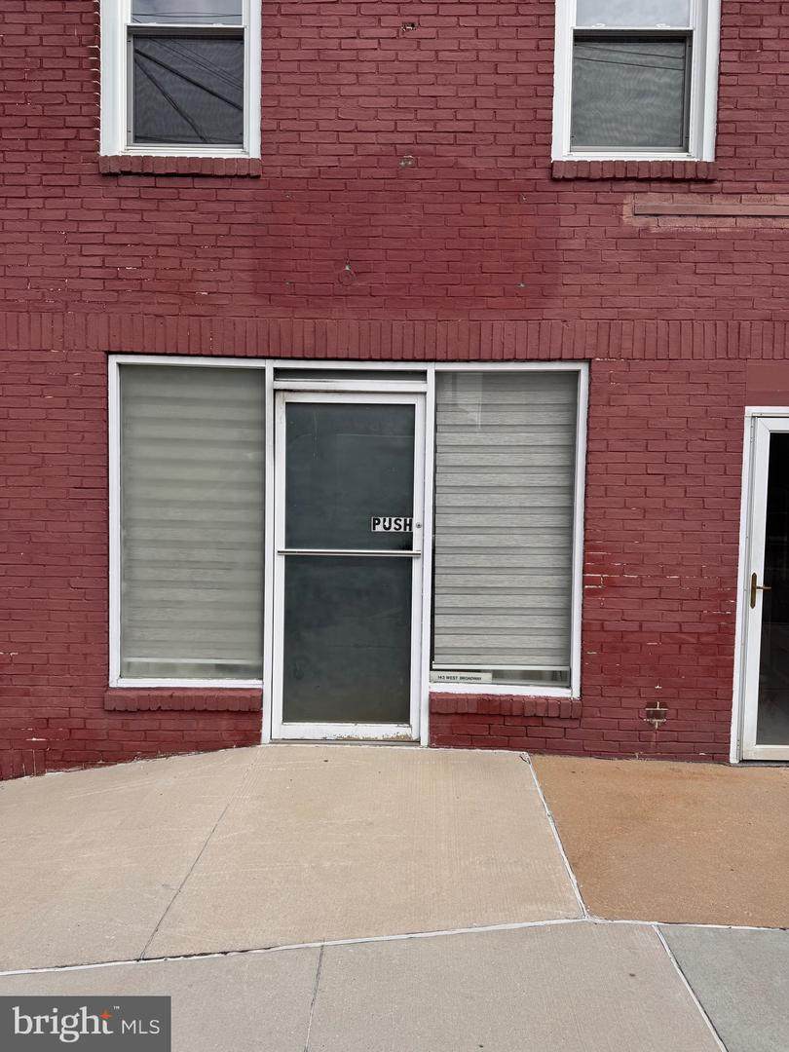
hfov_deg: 56.8
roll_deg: -2.2
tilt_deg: -0.9
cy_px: 526
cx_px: 394
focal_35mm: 24
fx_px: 729
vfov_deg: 71.6
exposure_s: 1/4608
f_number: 1.78
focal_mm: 6.76
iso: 80
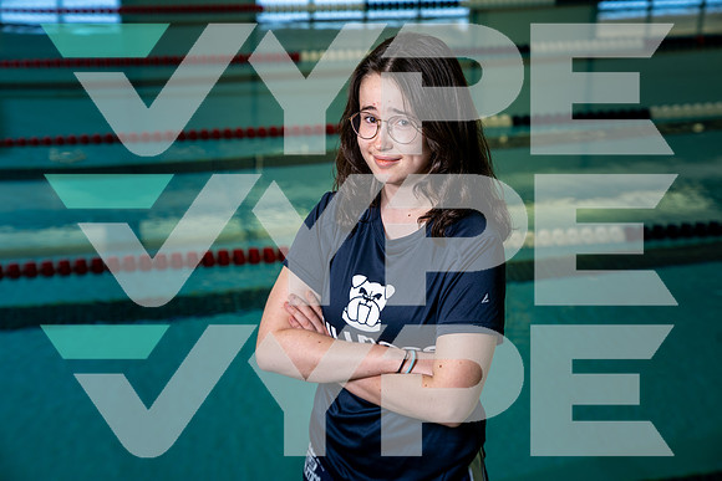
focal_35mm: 70
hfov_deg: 28.8
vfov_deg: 19.5
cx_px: 361
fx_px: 1404
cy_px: 240
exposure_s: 1/250
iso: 200
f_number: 4.5
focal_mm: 70
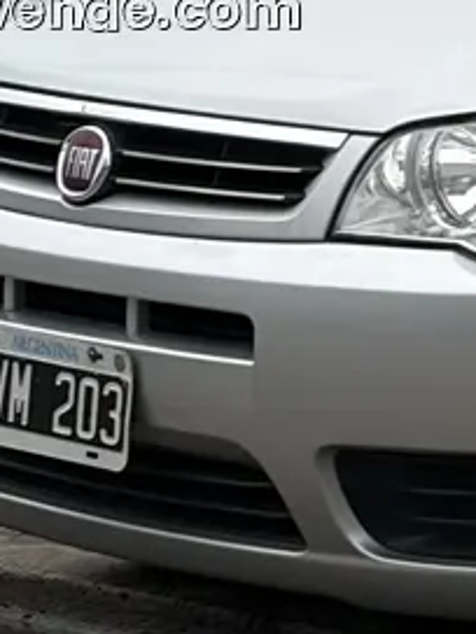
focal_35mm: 306
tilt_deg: -4.3
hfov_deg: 4.7
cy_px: 2
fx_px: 5610
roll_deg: -0.3
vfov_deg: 6.5
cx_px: 1087
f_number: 1.6
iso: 32
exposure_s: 1/2012
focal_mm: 5.96
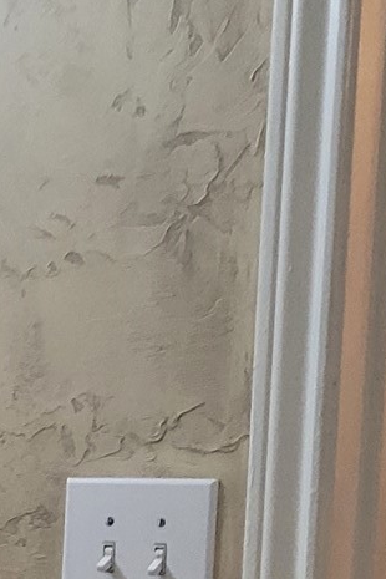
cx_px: -512
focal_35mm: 119
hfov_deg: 10.2
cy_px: 730
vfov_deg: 16.4
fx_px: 1914
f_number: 1.8
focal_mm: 5.4
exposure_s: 1/120
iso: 320
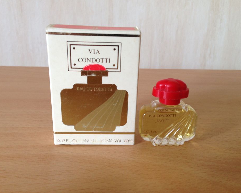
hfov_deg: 51.5
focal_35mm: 35
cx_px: 120
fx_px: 250
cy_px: 96
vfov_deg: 42.2
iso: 50
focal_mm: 4.13
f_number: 2.4
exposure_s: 1/24
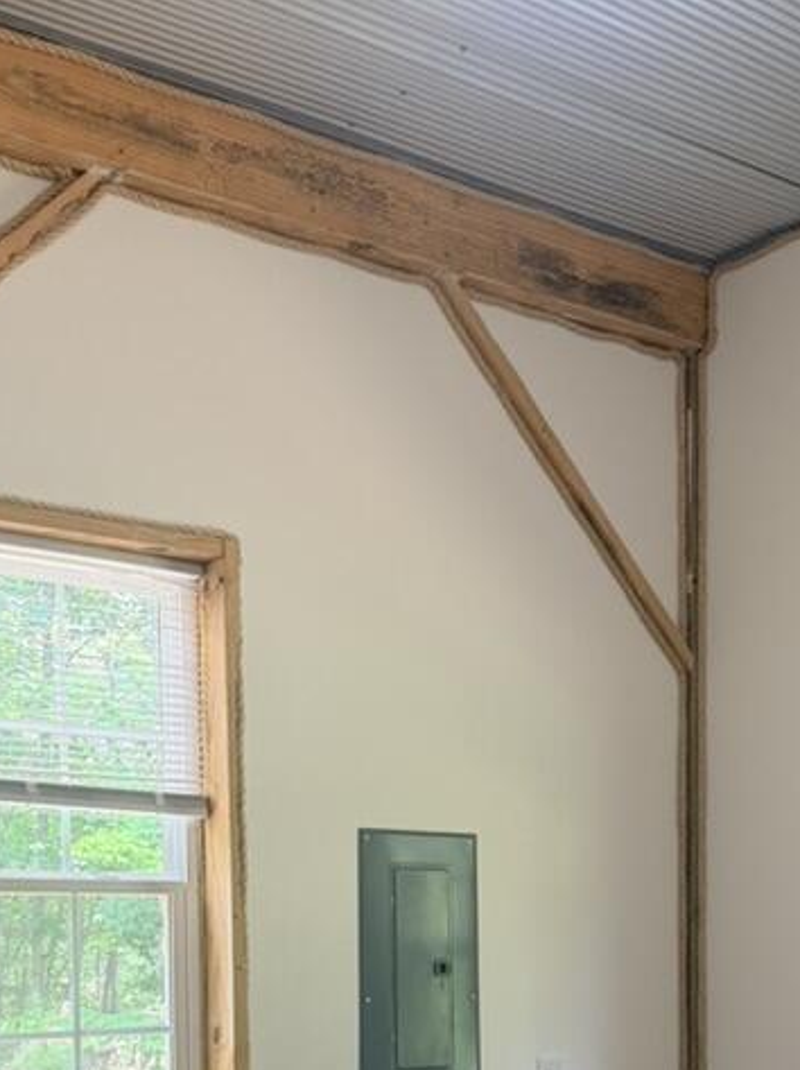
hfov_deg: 28.0
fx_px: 1605
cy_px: 1009
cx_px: 409
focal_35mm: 52
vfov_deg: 34.3
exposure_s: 1/60
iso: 125
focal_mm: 6.76
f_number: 1.78
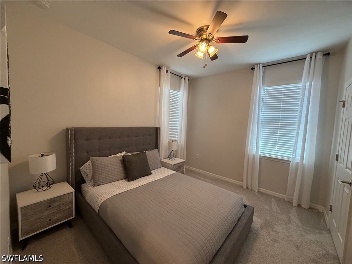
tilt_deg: -5.7
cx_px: 176
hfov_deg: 102.1
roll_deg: -2.3
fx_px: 142
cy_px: 132
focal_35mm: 14
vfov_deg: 85.7
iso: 200
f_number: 2.2
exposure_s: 1/60
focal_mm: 2.22
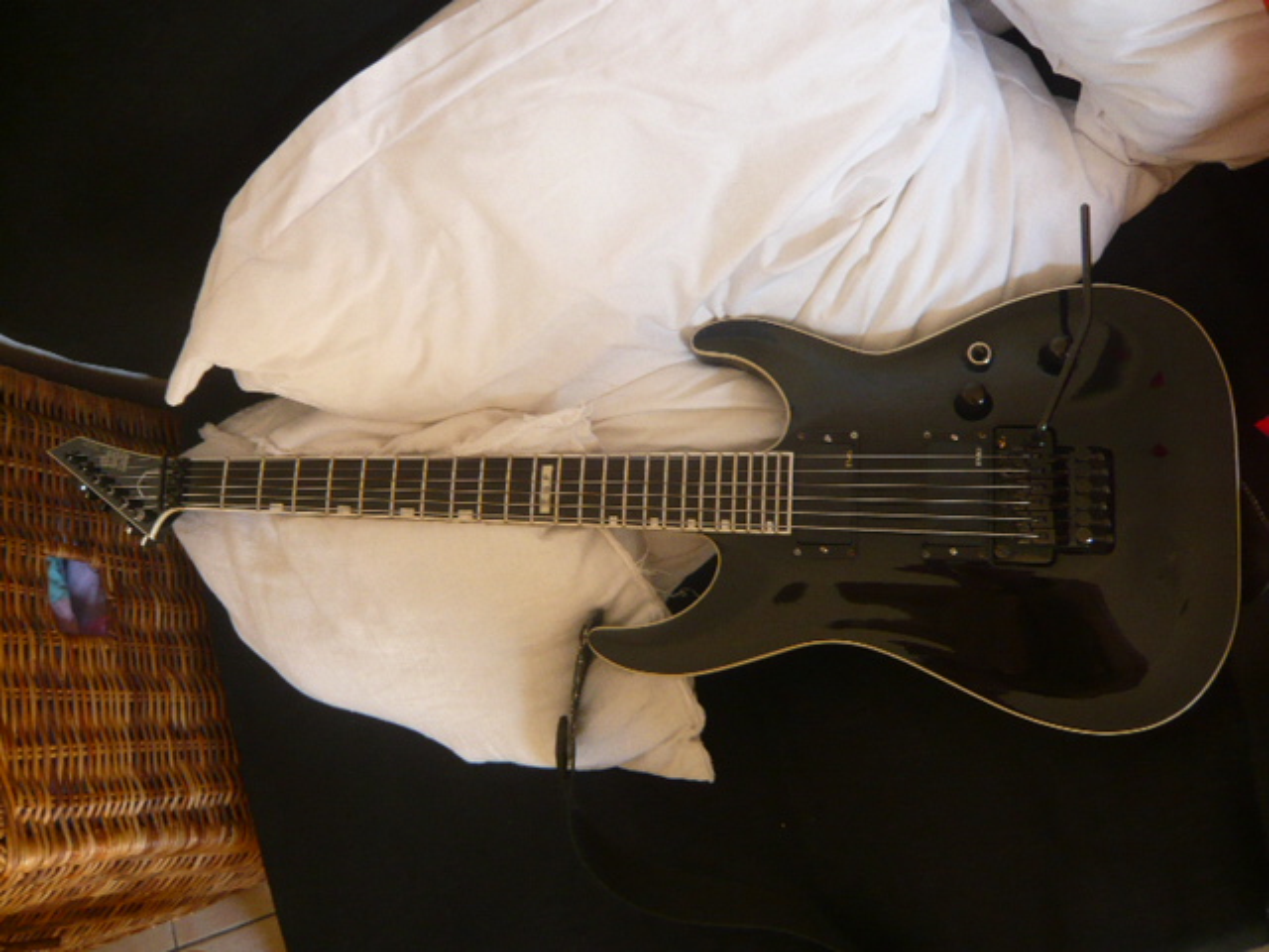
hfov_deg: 63.4
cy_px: 476
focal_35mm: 28
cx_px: 634
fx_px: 1026
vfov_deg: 49.7
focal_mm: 4.6
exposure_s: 1/30
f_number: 2.8
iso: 125
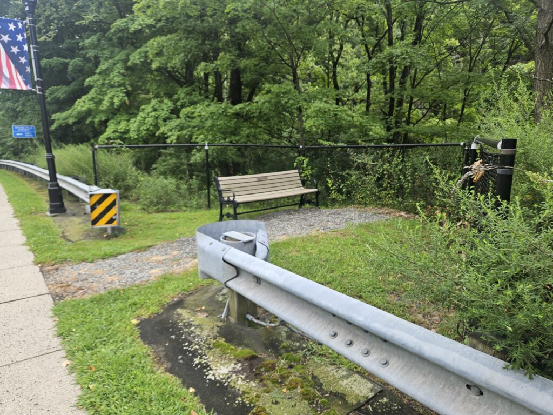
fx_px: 367
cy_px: 208
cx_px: 276
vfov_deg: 58.9
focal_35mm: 23
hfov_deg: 73.9
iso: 25
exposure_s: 1/481
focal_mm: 5.4
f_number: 1.8
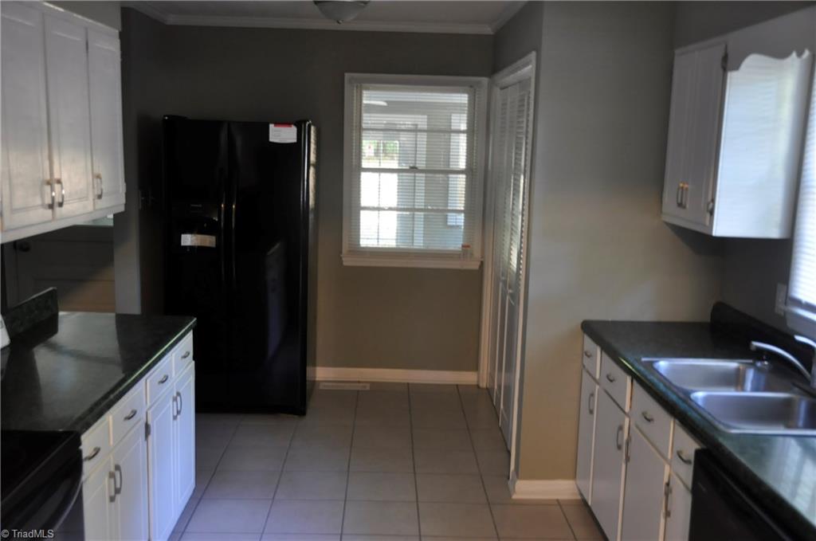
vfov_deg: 36.7
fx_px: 815
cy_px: 270
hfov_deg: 53.2
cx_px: 408
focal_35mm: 36
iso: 800
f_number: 3.8
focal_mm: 24
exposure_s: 1/10
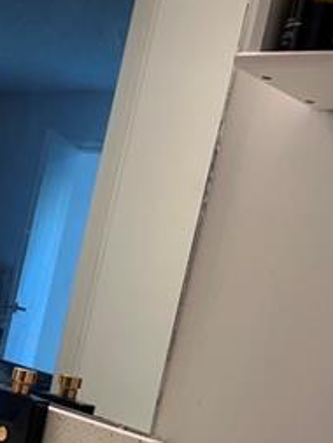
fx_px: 1012
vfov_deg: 24.5
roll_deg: -11.9
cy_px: 312
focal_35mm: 79
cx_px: -16
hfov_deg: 18.1
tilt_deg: -1.7
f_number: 1.5
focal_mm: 5.7
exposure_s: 1/120
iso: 100
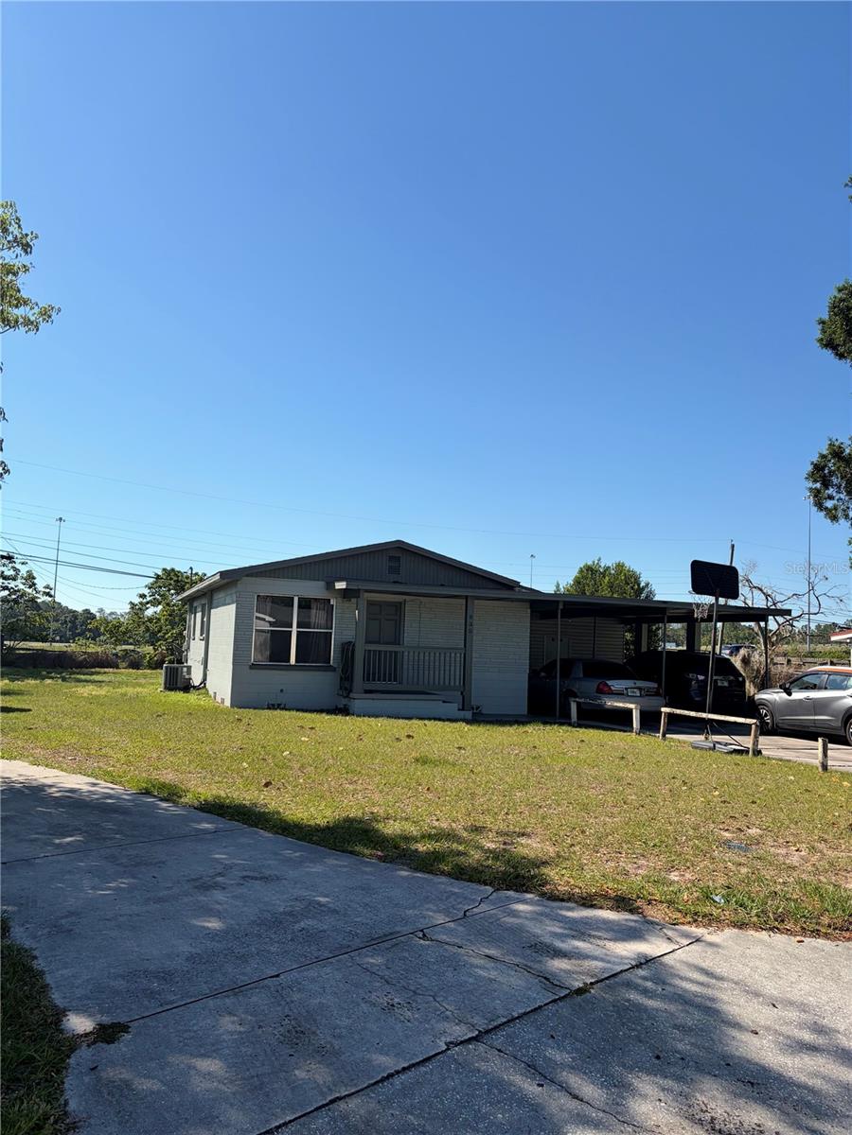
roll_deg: -2.7
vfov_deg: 67.3
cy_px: 568
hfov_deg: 53.1
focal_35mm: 26
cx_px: 426
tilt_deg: +5.4
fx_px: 853
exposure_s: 1/4065
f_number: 1.6
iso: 50
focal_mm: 5.96
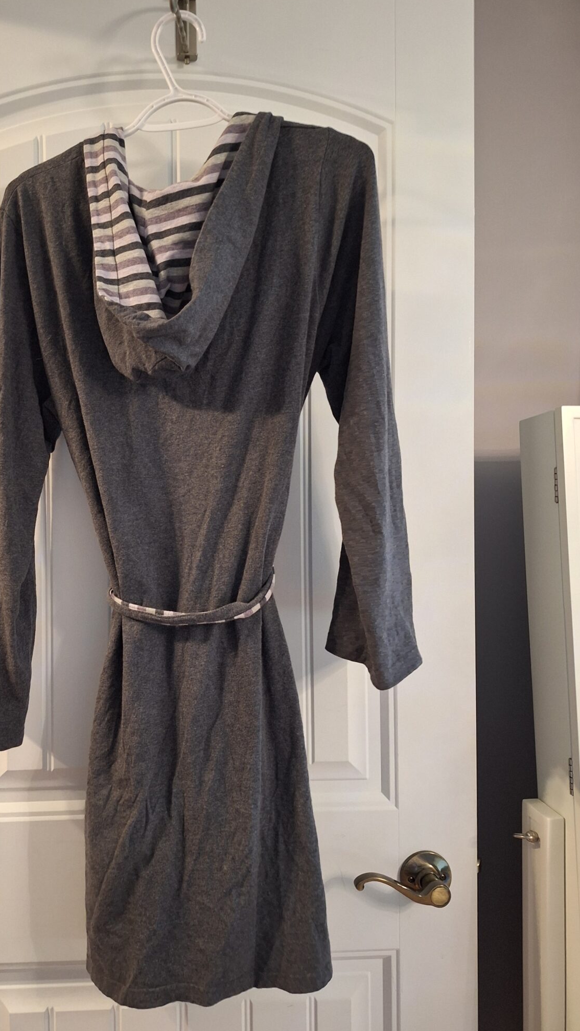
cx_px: 199
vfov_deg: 71.9
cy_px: 504
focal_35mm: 26
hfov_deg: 43.8
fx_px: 711
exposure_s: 1/30
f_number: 1.8
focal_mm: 5.54
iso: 250
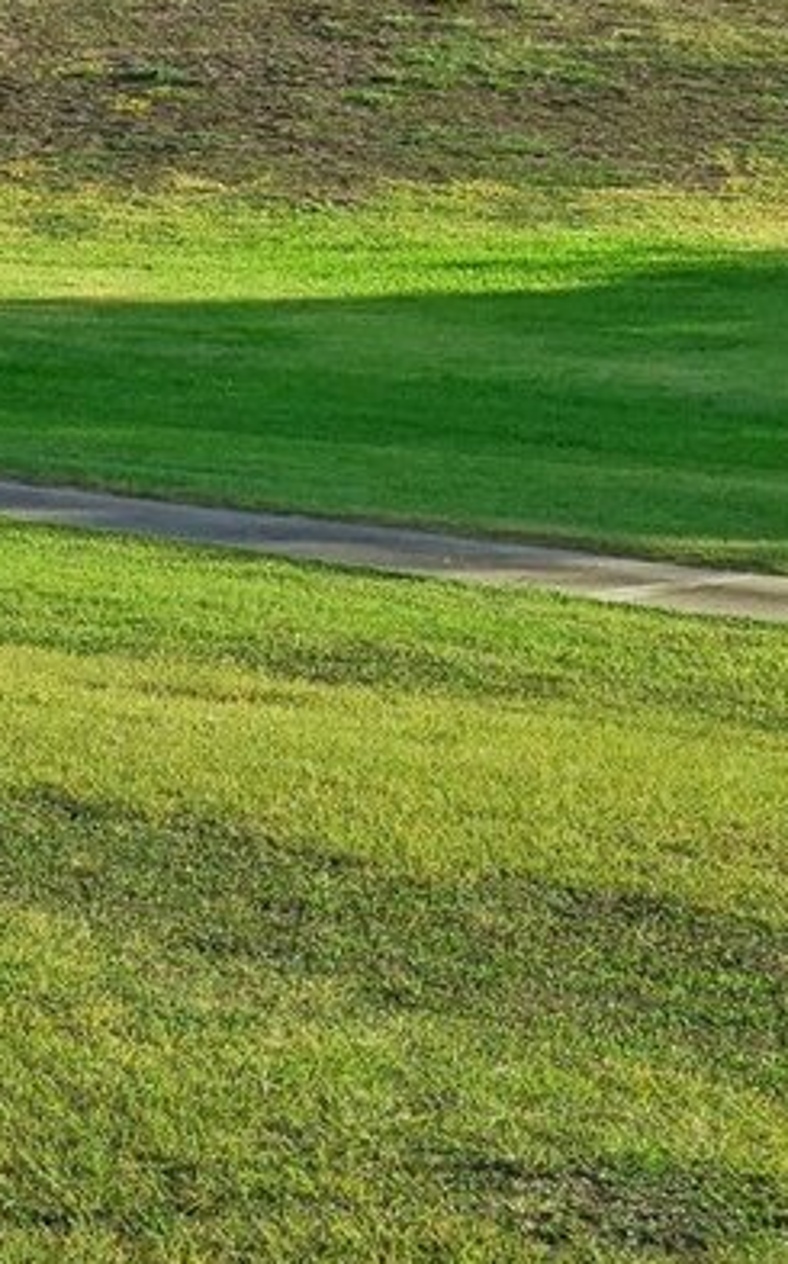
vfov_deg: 14.2
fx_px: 4923
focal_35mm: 143
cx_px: -1531
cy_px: -232
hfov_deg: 7.9
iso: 400
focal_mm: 34
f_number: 8
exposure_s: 1/500
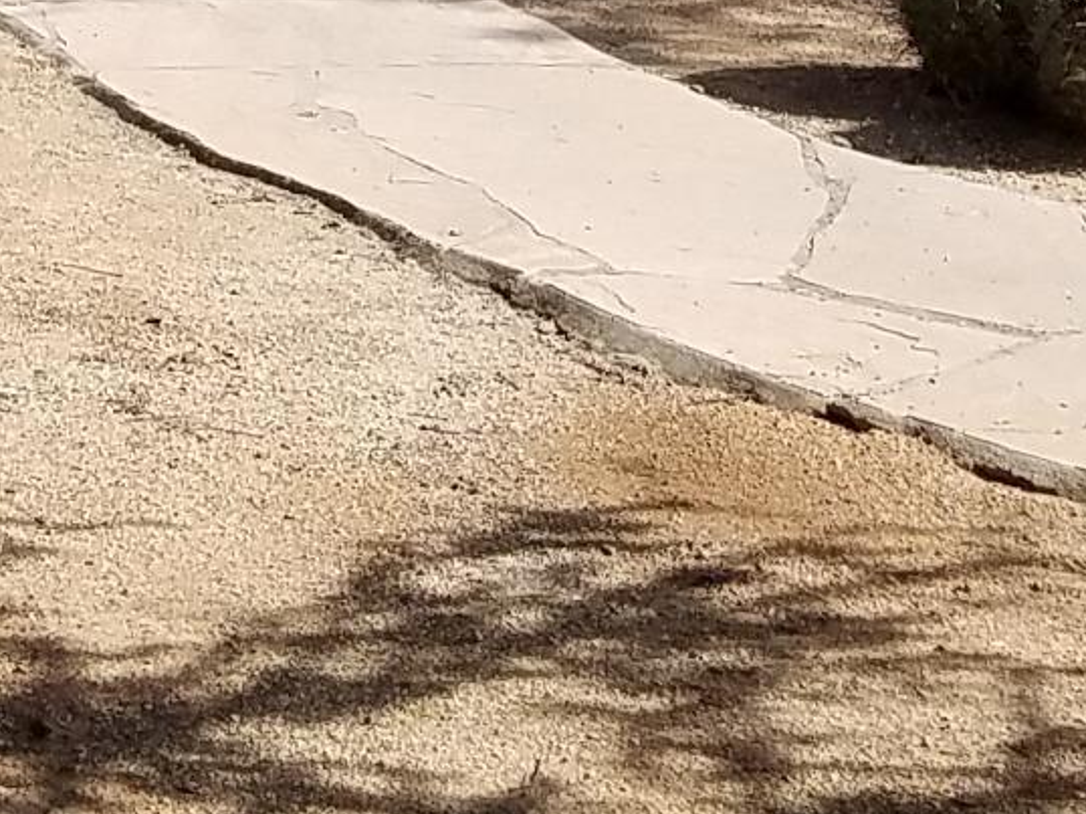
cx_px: 55
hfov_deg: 13.5
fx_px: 4547
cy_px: -856
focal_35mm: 145
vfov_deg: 9.5
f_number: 1.7
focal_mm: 4.2
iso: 50
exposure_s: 1/1992
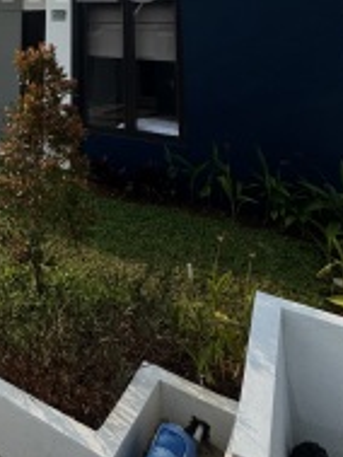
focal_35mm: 34
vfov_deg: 43.7
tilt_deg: +11.4
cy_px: -27
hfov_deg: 34.5
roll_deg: -0.5
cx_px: -57
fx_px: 449
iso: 32
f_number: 2.2
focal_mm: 2.22
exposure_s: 1/3906
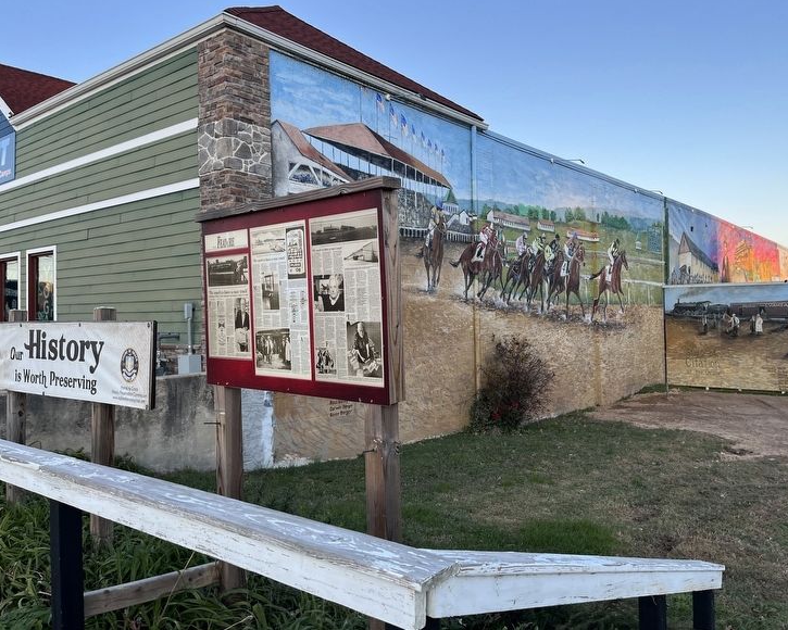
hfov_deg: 62.1
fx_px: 653
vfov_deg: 51.5
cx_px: 433
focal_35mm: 28
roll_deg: -0.9
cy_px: 305
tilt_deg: +3.9
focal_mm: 5.1
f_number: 1.6
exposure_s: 1/520
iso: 50
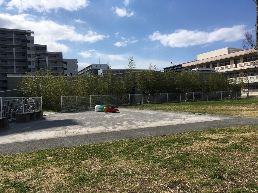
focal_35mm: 29
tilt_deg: -0.4
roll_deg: +1.4
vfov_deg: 48.2
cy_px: 96
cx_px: 129
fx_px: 216
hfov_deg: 61.7
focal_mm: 4.15
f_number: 2.2
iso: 25
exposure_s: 1/2262
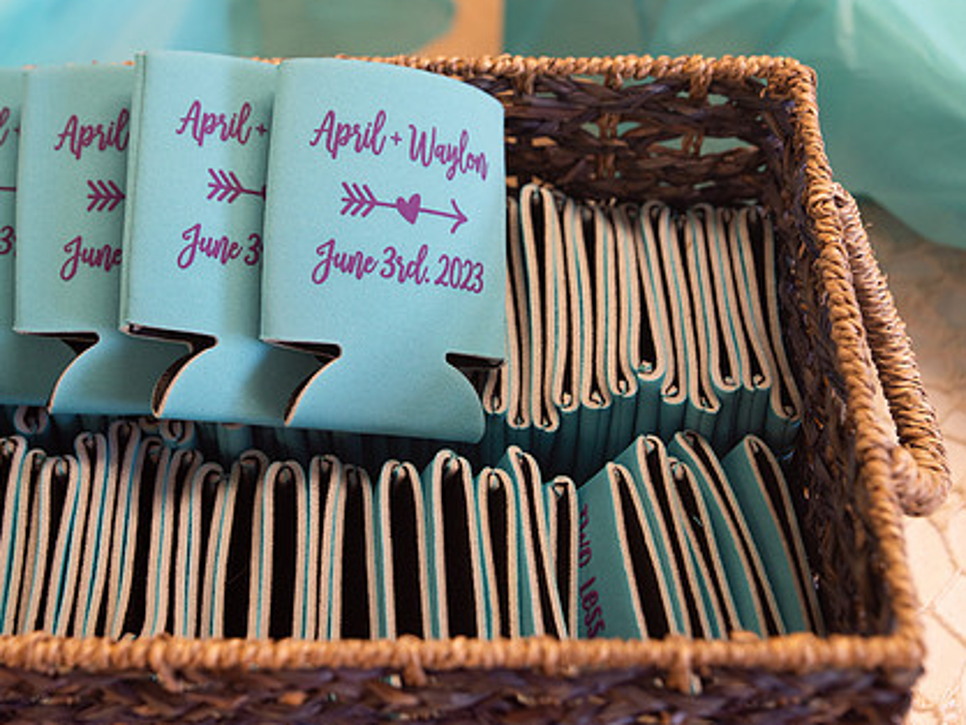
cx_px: 393
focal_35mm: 56
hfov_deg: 34.2
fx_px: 1564
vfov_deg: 26.1
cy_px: 283
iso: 160
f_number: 4
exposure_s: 1/125
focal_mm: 42
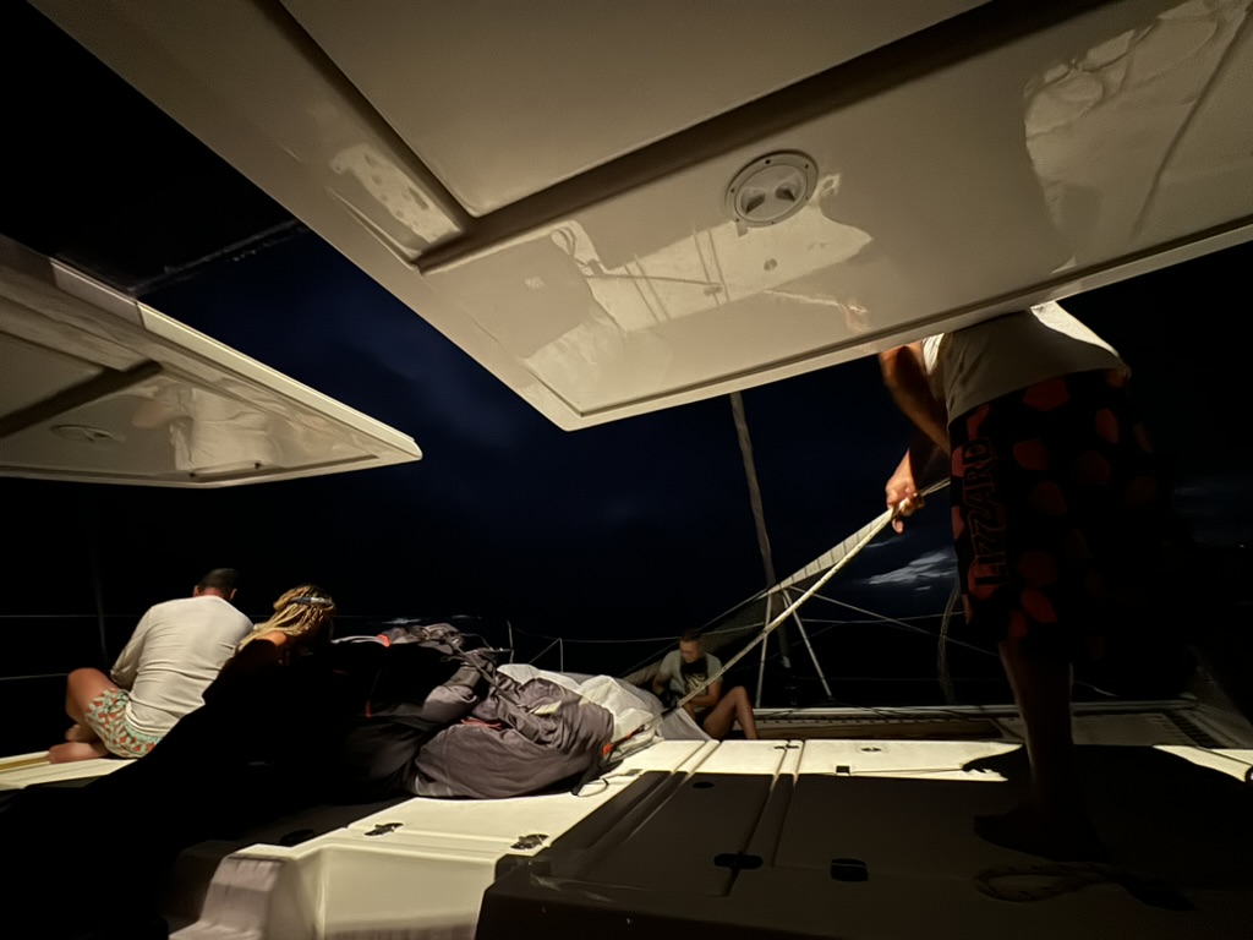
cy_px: 470
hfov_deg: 102.1
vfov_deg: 85.7
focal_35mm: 14
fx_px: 507
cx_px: 626
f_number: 2.2
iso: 1600
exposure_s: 1/14
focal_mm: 2.22
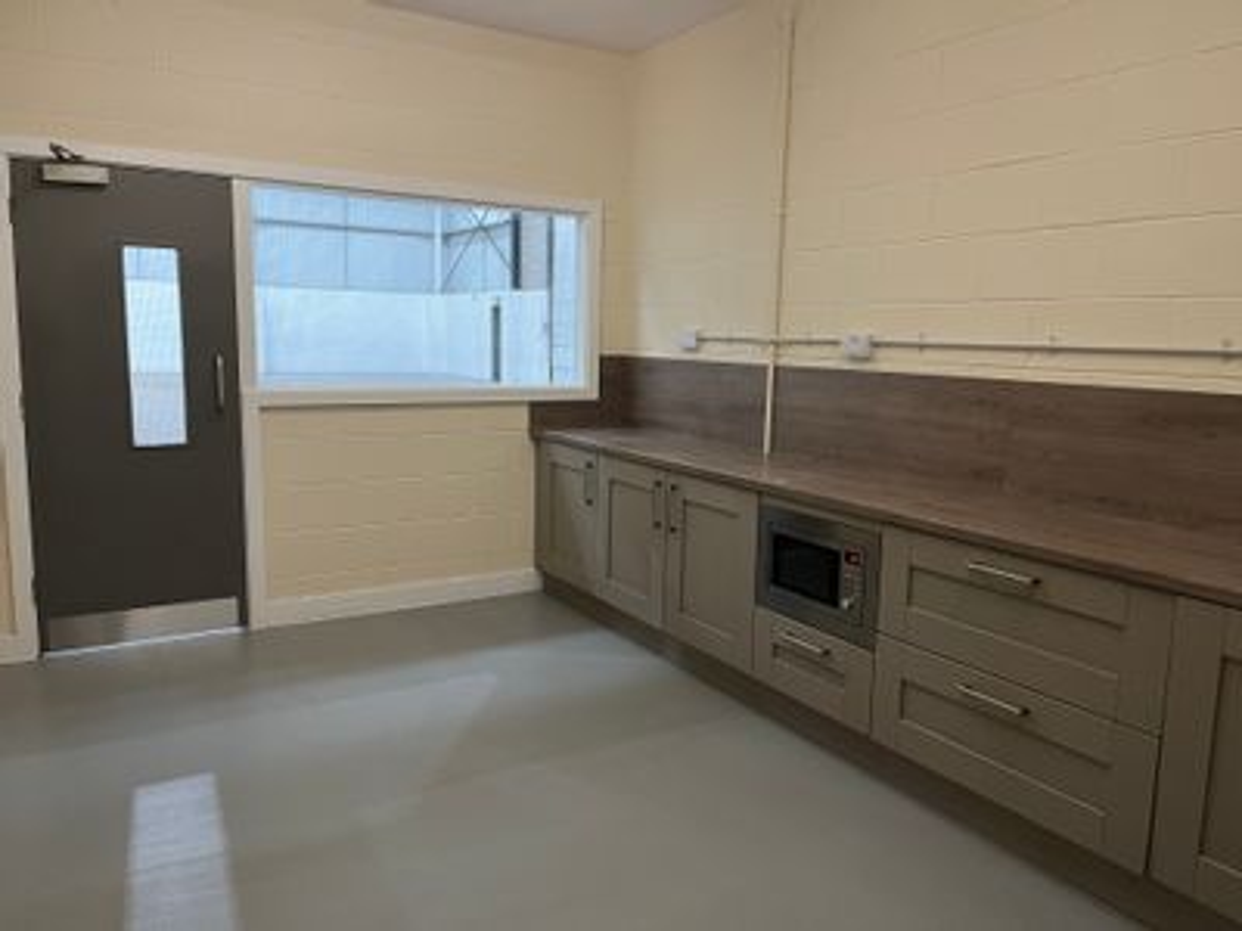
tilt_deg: -8.9
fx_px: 933
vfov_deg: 53.1
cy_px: 466
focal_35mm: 26
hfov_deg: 67.3
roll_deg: -1.2
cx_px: 621
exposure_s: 1/50
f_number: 1.6
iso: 250
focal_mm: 5.1
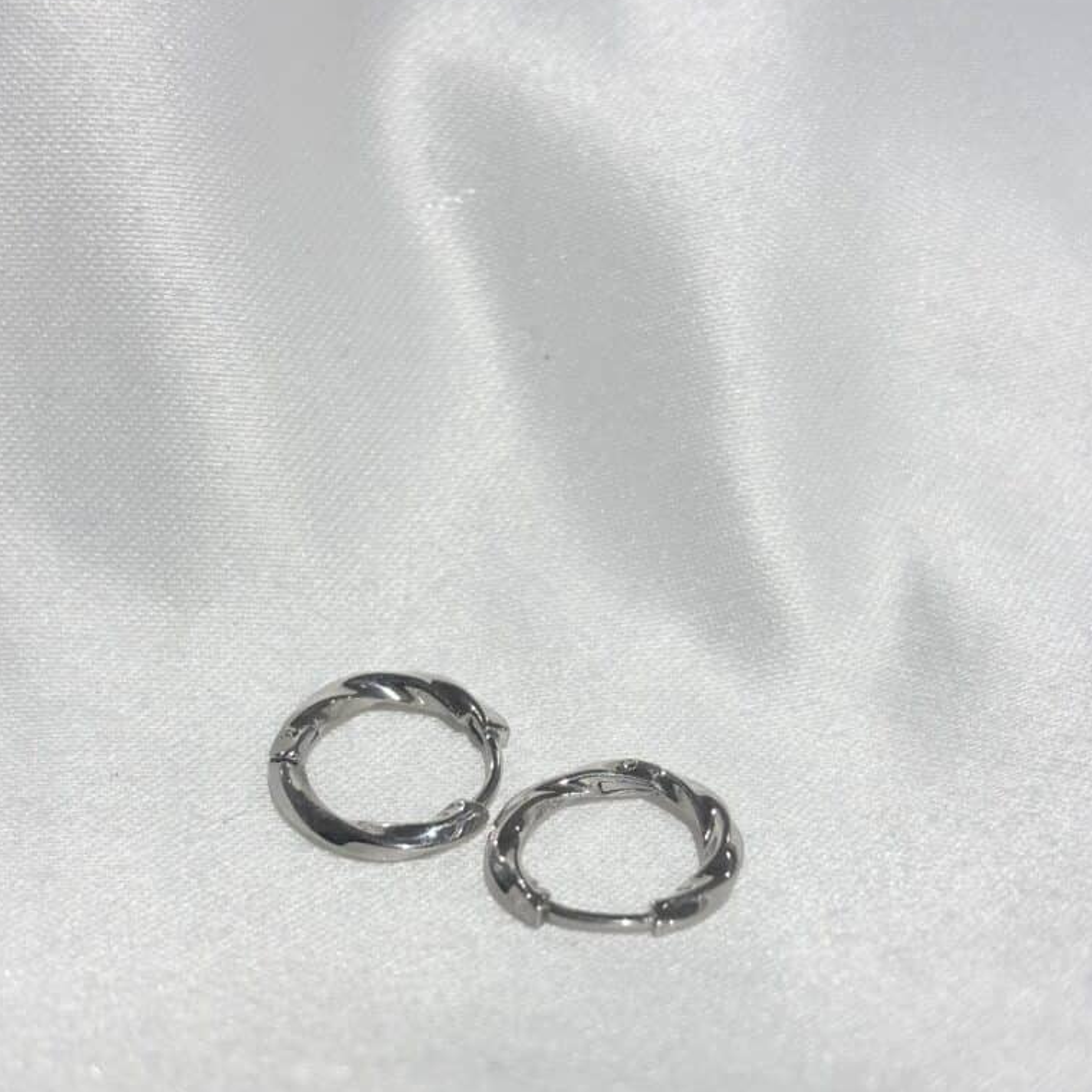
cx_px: 544
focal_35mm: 62
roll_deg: -0.3
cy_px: 647
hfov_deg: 27.7
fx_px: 2213
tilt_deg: -21.6
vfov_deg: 27.7
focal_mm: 5.96
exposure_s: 1/406
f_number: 1.6
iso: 32
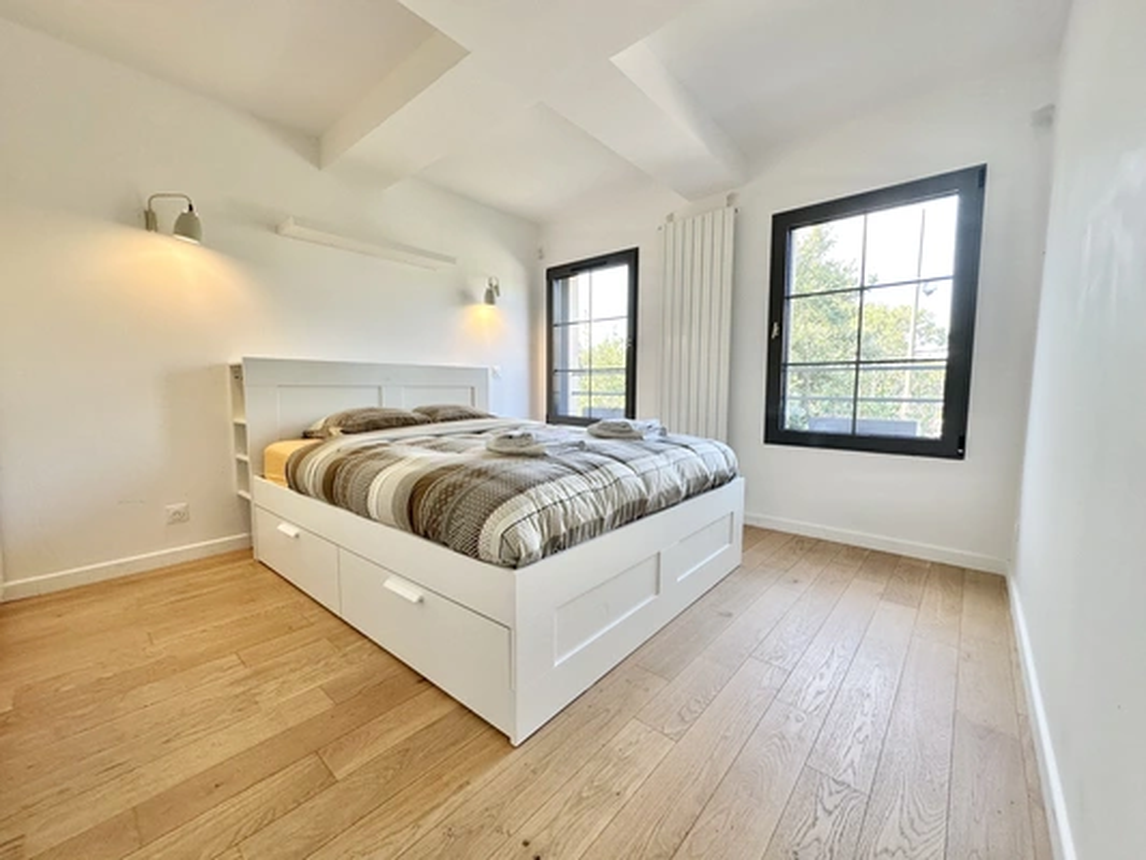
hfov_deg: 102.1
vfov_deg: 85.7
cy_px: 430
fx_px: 464
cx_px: 573
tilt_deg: -5.0
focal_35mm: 14
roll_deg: -0.6
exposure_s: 1/100
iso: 100
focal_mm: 2.22
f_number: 2.2
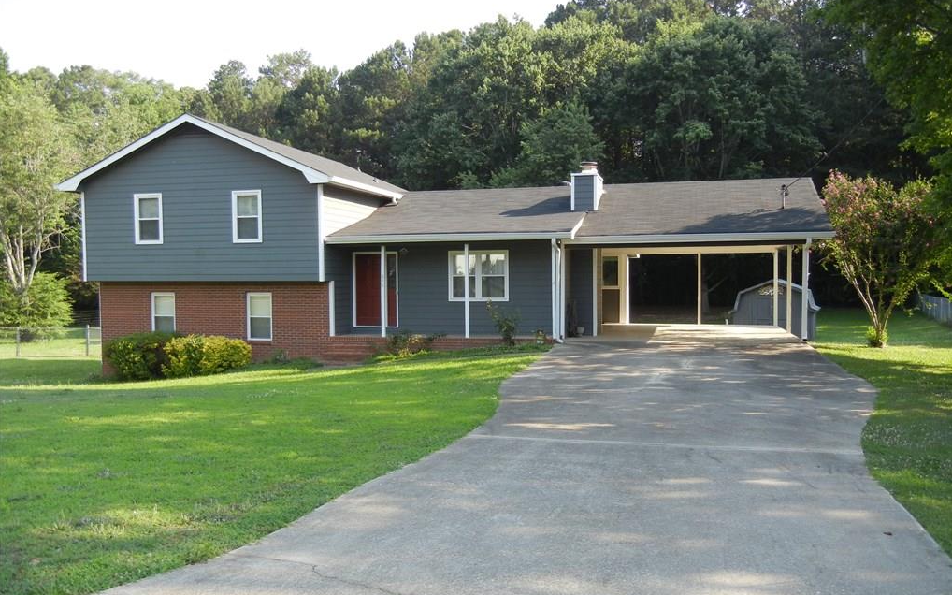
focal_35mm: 32
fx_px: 830
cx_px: 477
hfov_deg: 59.7
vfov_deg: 39.4
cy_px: 318
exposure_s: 1/297
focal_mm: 5.4
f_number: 3.5
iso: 160
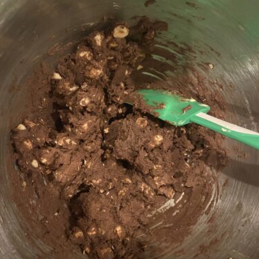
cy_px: 158
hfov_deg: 52.5
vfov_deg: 52.1
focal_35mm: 31
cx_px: 129
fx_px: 262
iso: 800
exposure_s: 1/25
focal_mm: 4.25
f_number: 1.8
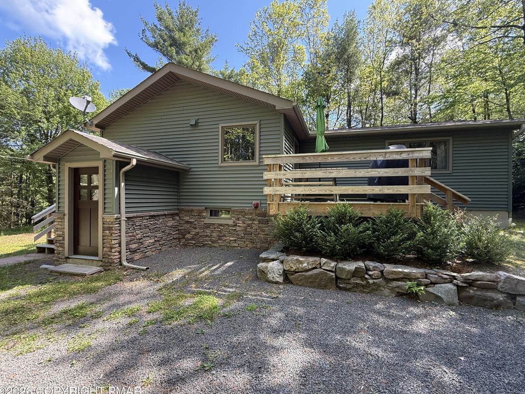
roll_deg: -0.9
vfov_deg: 81.7
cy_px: 200
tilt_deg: +0.5
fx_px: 227
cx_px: 277
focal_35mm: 15
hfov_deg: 98.1
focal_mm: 2.22
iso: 64
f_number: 2.2
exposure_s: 1/147
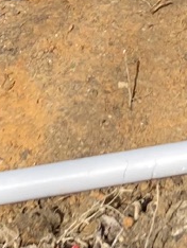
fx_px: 1546
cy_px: -330
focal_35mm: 215
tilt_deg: -23.4
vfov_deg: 8.5
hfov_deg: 6.9
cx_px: 242
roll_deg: +1.2
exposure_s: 1/960
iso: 20
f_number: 1.8
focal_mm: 3.99
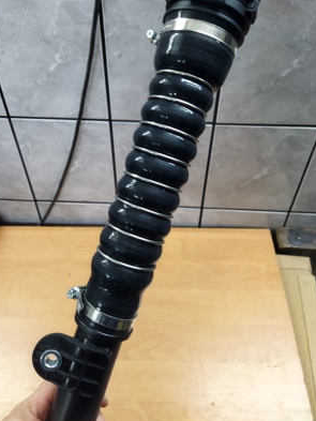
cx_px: 144
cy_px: 170
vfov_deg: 55.0
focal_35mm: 33
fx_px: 401
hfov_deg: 42.9
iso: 444
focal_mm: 4.71
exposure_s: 1/33
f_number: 1.79
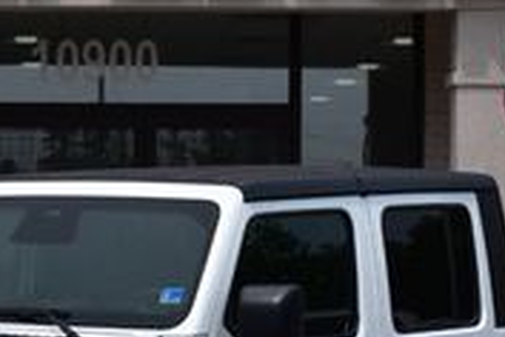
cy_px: 331
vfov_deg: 8.1
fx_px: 2354
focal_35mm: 168
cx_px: 60
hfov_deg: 12.2
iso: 200
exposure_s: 1/500
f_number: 11
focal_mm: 31
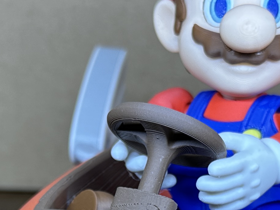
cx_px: 157
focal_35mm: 105
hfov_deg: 18.7
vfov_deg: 13.6
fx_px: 849
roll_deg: +0.1
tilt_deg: -27.9
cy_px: 261
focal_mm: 6.86
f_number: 1.78
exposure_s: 1/125
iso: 50
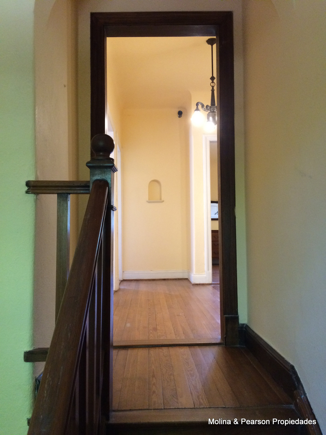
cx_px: 163
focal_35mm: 29
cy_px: 218
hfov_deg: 48.2
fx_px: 364
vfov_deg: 61.7
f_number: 2.2
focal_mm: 4.15
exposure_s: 1/33
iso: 320
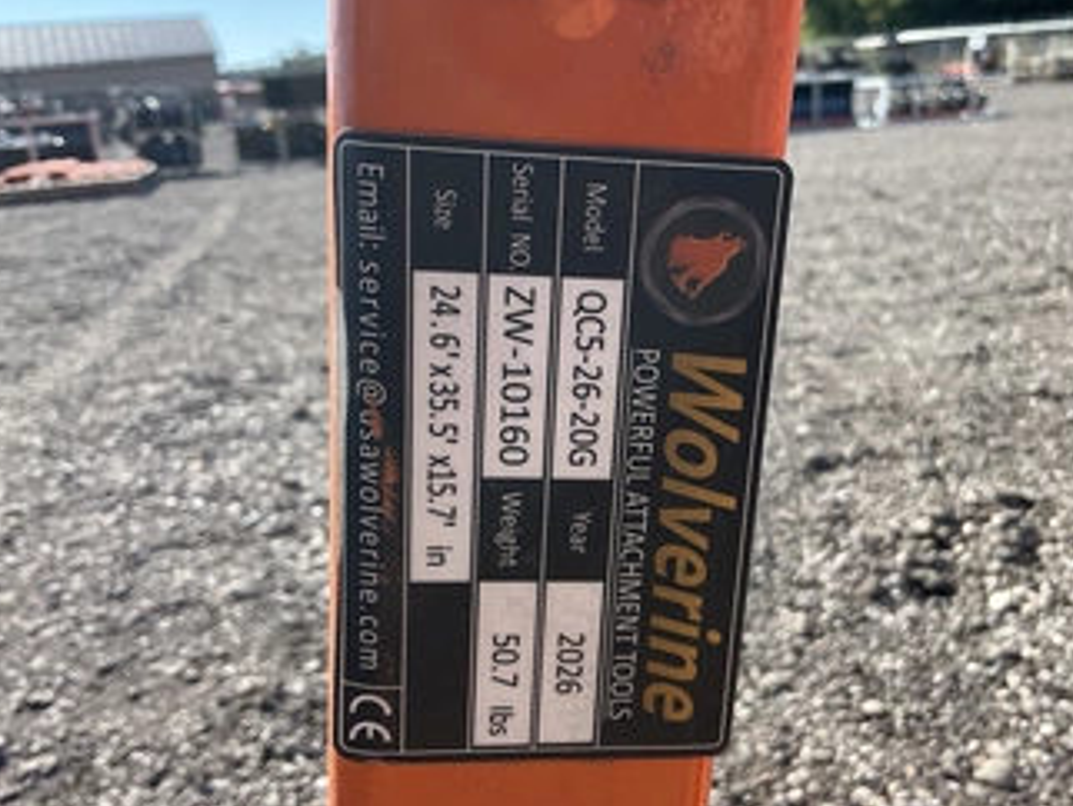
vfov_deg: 39.7
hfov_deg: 51.2
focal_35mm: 36
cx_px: 613
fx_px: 1117
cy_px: 440
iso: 25
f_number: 1.8
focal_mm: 3
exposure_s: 1/749
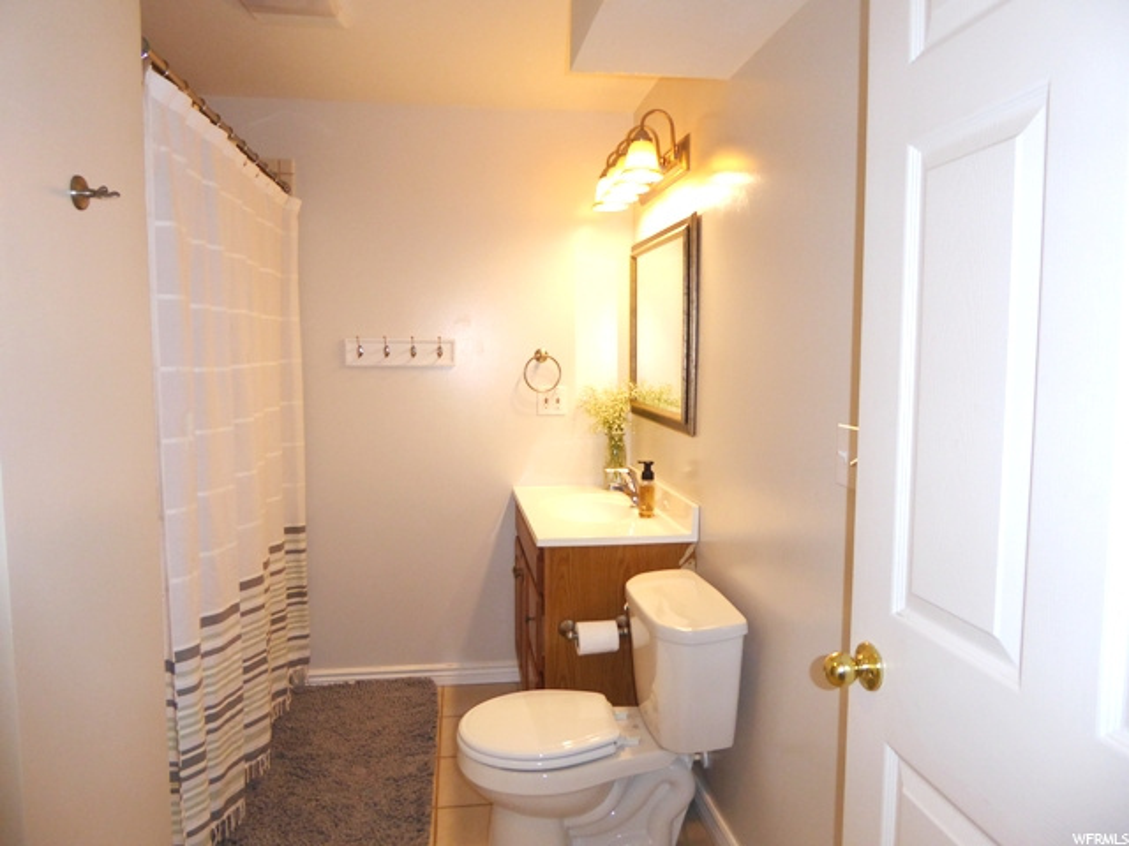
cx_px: 564
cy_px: 423
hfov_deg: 71.6
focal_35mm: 24
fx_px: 783
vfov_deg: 56.8
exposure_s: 1/60
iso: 200
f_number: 3.3
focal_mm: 4.3
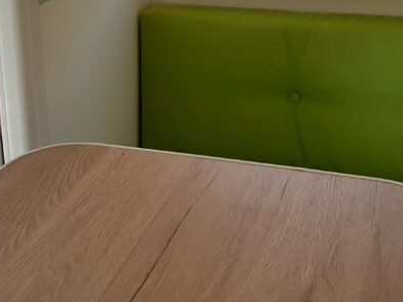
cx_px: 221
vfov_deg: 20.6
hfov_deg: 28.5
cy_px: -34
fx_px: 792
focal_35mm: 68
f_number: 1.8
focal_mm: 4
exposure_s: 1/193
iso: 40
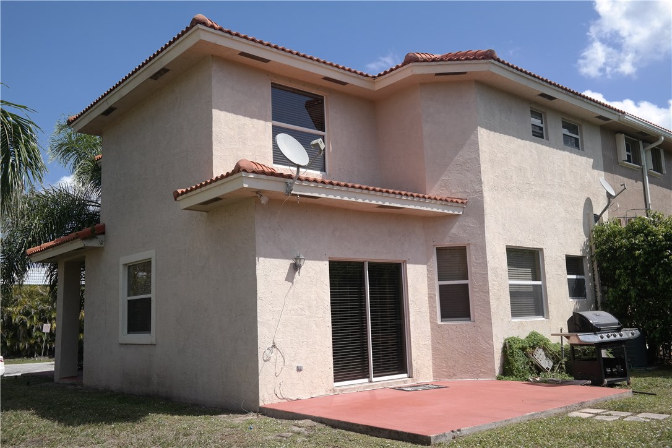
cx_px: 336
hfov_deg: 61.9
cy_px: 224
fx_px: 560
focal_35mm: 30
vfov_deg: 43.6
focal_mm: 20
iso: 100
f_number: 7.1
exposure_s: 1/400
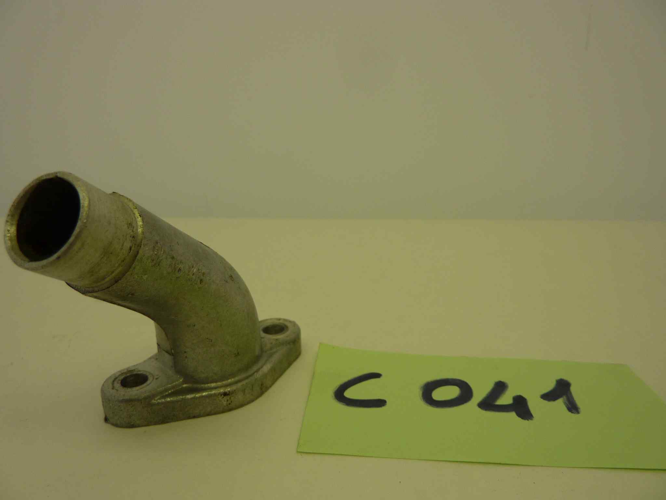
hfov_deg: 69.4
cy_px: 250
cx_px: 333
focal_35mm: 25
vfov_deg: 54.9
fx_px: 481
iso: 80
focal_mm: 4.1
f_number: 3.3
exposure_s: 1/80
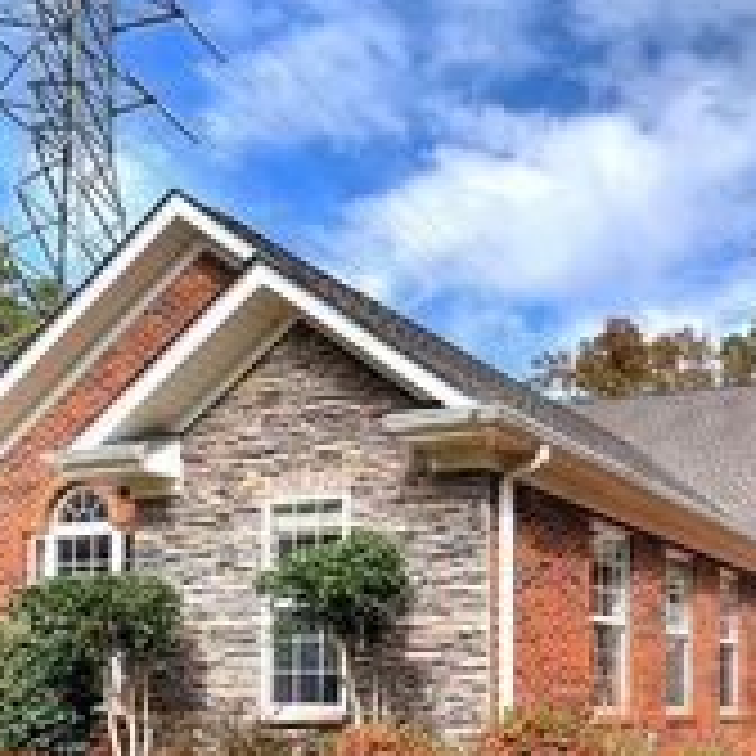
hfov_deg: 38.6
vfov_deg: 39.7
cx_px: 765
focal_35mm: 38
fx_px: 939
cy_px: 720
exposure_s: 1/200
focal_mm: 15
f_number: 11
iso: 400
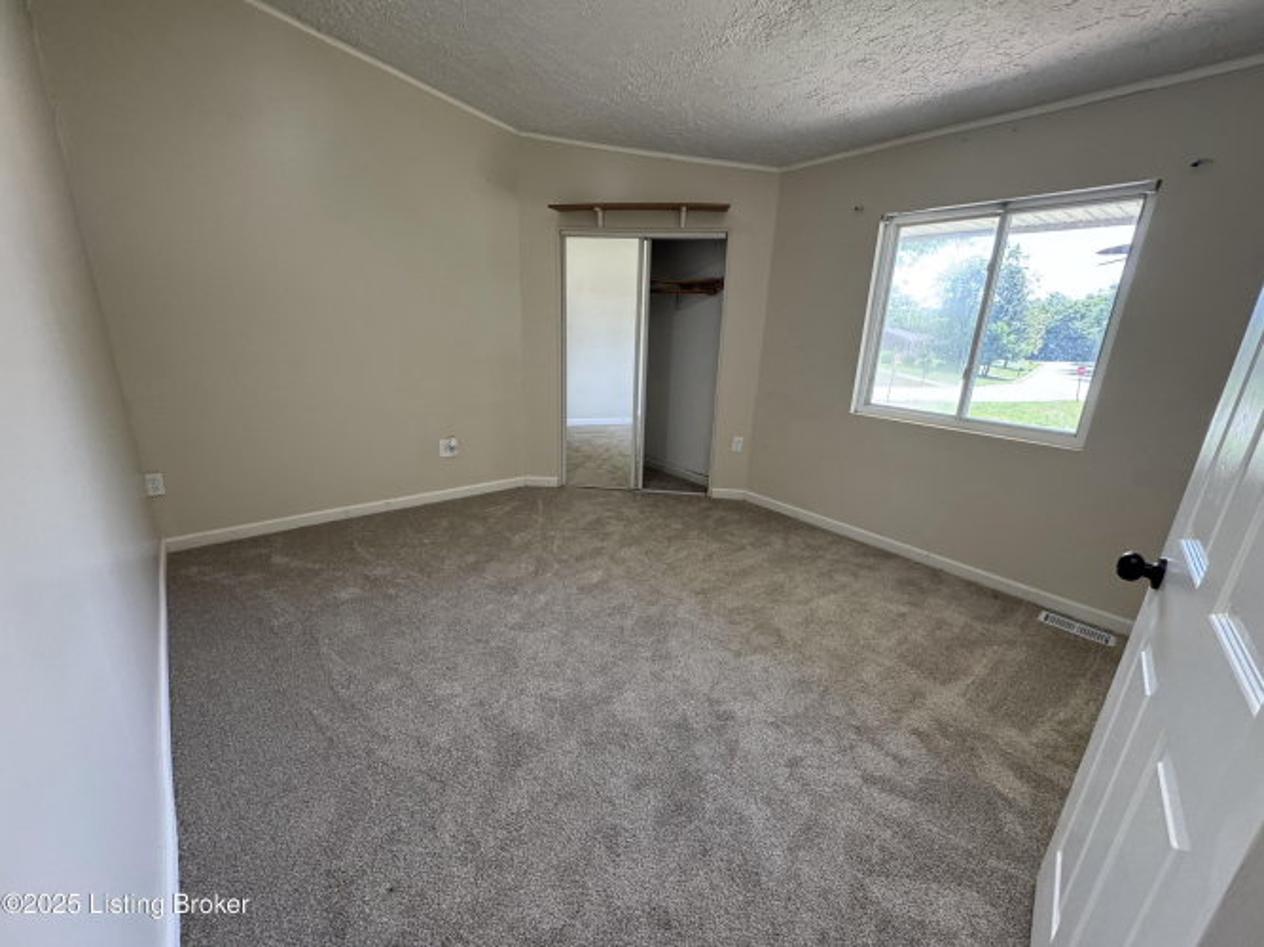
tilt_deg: -18.3
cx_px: 632
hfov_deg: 102.1
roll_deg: -2.5
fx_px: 511
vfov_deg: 85.7
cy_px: 474
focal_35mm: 14
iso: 200
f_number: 2.2
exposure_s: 1/120
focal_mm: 2.22
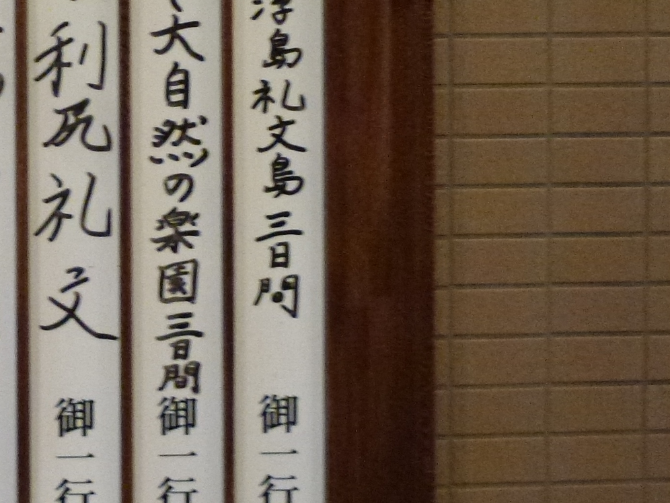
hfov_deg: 26.0
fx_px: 1394
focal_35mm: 72
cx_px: 50
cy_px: 137
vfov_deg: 20.3
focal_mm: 5
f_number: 3.5
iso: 400
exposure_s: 1/5
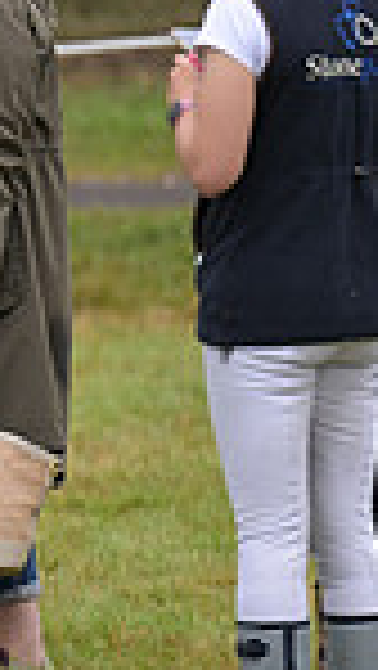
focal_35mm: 817
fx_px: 14533
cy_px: 88
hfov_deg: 1.5
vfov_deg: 2.6
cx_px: -572
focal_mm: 200
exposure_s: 1/1250
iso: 640
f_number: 3.2
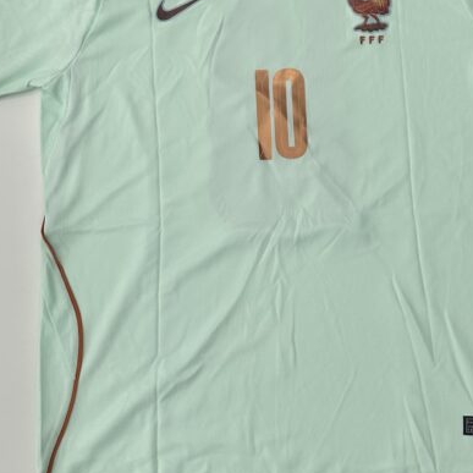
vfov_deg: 46.8
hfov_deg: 47.0
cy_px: 175
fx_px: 541
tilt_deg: -82.4
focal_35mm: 35
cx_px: 275
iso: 125
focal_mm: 6.86
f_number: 1.78
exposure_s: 1/120
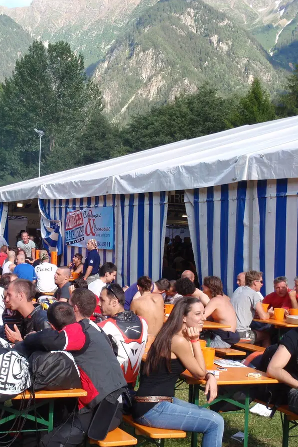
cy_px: 225
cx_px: 40
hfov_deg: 23.6
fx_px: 695
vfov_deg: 35.6
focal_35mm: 56
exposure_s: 1/160
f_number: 3.9
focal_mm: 7.25
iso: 64
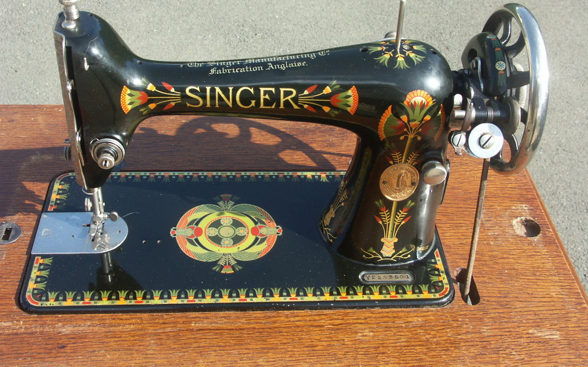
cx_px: 295
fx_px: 705
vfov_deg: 29.2
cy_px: 159
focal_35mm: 44
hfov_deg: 45.3
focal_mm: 10.62
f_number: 6.3
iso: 100
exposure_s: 1/200
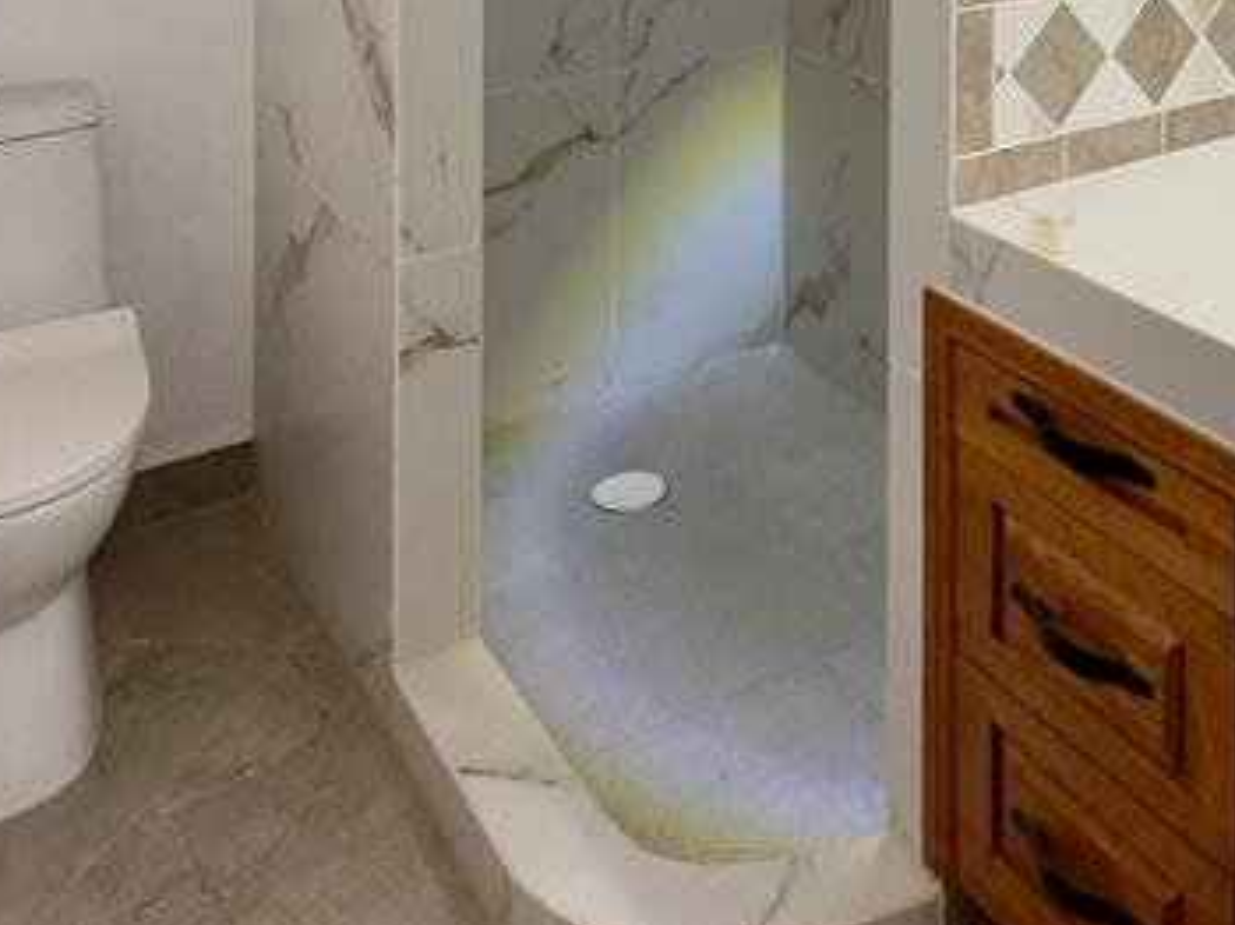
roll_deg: -0.7
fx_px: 1462
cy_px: -182
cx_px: 1020
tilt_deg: -5.2
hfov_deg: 43.3
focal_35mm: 41
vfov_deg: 30.0
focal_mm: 2.22
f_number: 2.2
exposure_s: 1/120
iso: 125
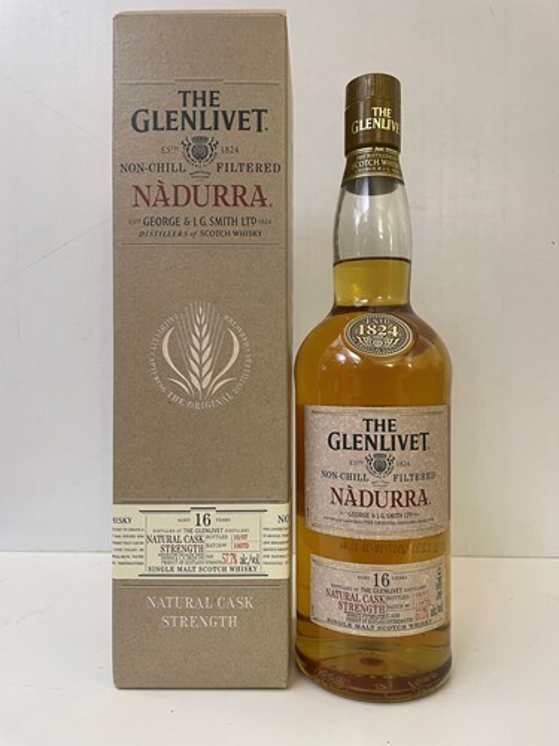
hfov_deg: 53.1
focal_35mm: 26
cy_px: 373
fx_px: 560
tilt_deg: +1.1
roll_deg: -0.1
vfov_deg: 67.3
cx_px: 280
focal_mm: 4.2
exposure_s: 1/50
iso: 100
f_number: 1.6
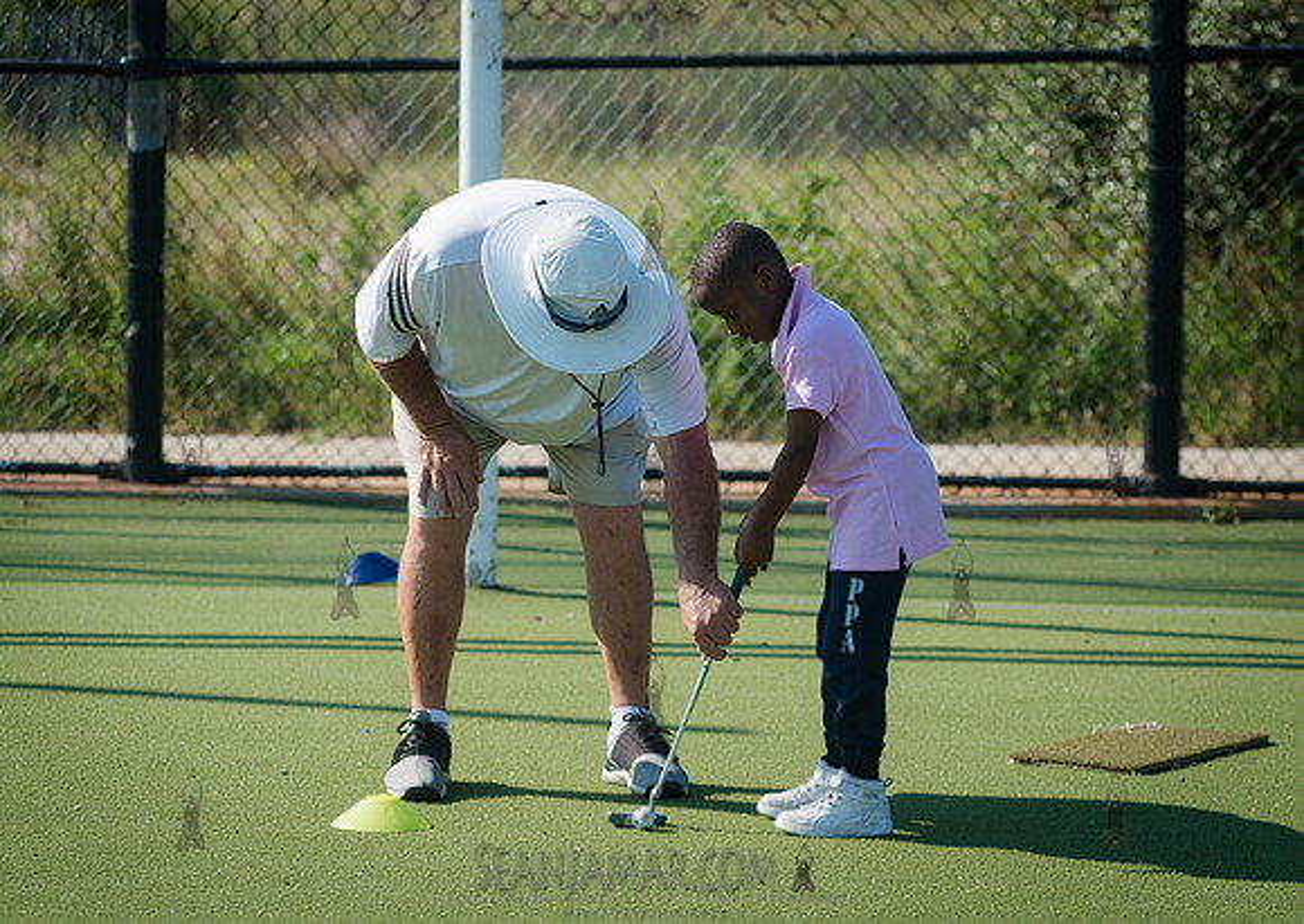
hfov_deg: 13.8
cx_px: 775
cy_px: 407
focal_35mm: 146
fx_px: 5384
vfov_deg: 9.8
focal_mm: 125
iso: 100
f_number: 4
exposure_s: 1/640
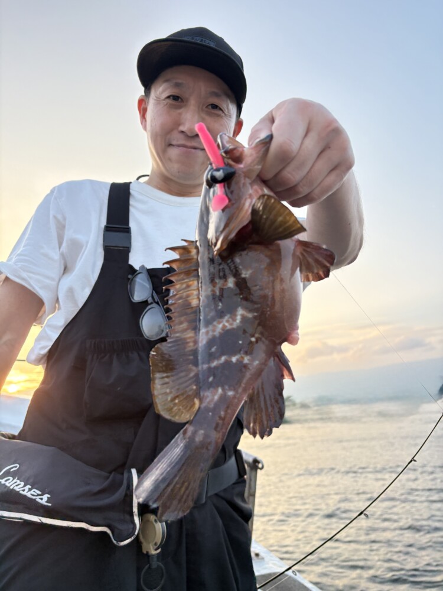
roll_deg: +6.0
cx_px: 222
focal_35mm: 26
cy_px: 296
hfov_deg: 53.1
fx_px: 444
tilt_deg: +14.7
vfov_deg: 67.3
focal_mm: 5.96
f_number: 1.6
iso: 64
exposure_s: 1/459
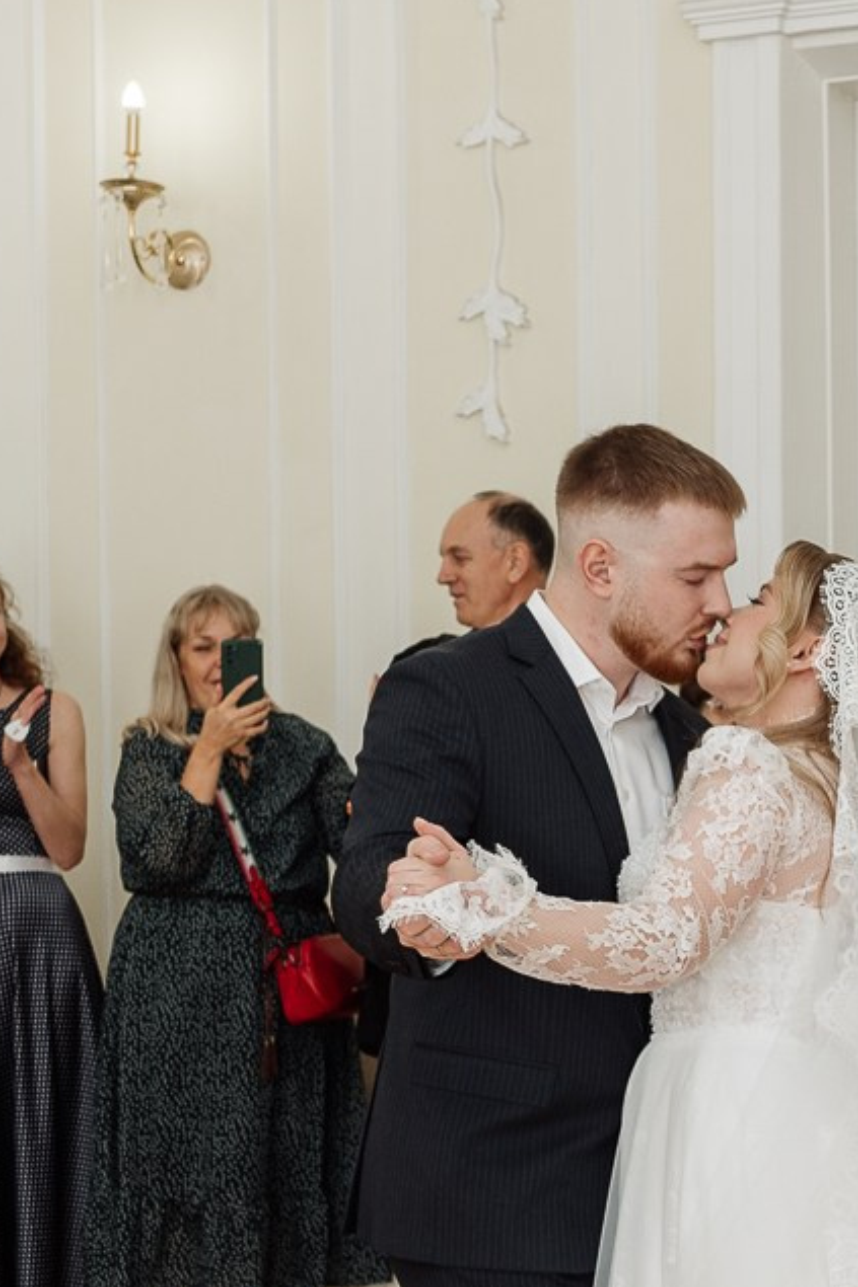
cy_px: 885
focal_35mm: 92
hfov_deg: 14.8
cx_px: 681
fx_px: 3291
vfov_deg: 22.0
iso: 400
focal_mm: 28
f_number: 3.5
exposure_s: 1/160
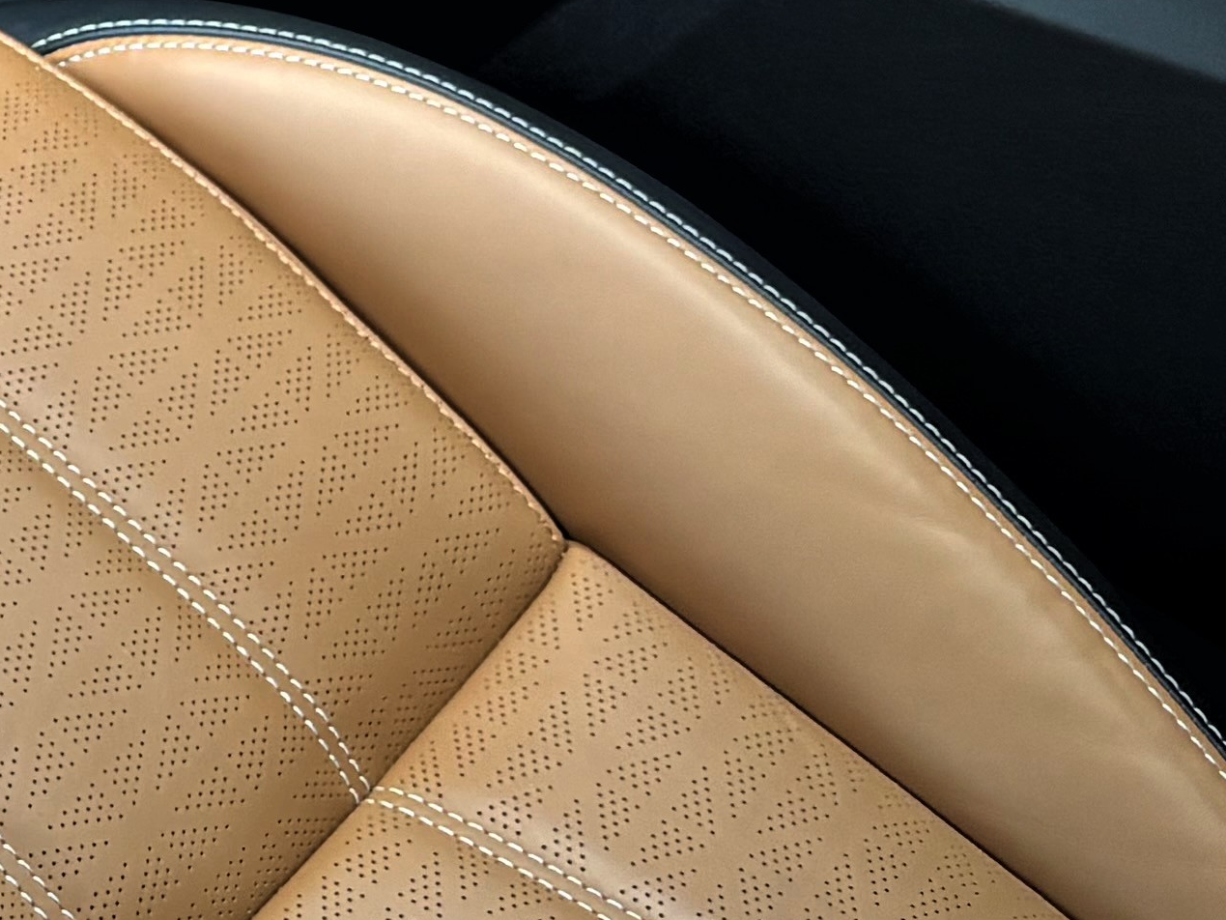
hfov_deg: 13.5
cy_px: -45
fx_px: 4144
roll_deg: +3.0
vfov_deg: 12.5
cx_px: -1479
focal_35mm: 117
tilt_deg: -34.9
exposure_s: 1/121
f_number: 1.6
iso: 64
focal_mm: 5.96
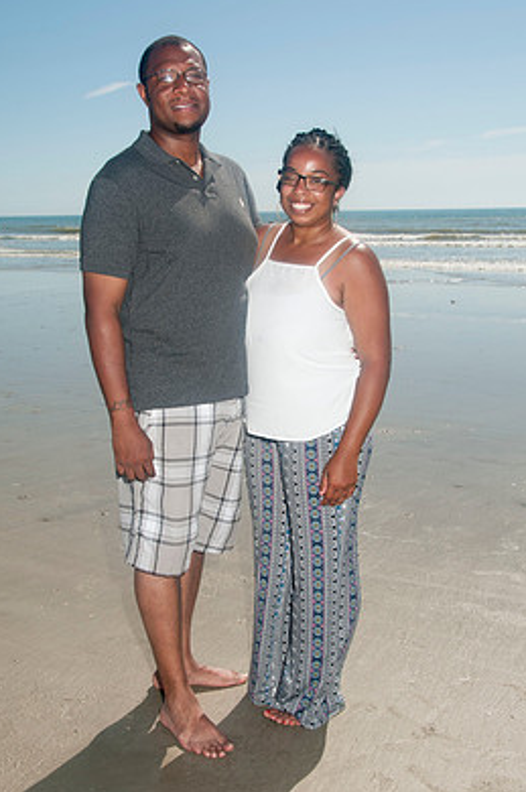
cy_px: 396
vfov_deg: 43.7
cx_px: 263
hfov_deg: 29.8
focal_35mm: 45
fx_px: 989
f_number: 11
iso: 100
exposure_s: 1/250
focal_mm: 26
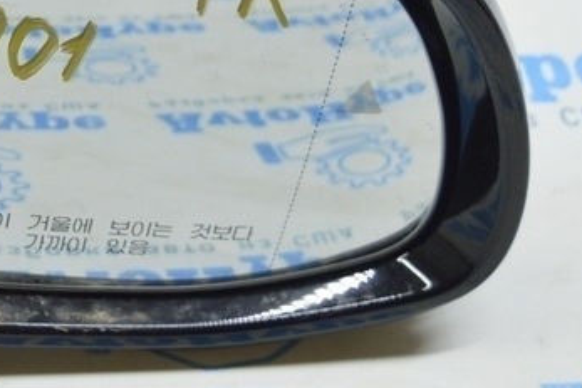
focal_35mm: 119
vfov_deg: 11.4
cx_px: -131
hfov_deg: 16.4
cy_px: 46
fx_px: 1931
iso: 400
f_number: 4
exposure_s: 1/40
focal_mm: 27
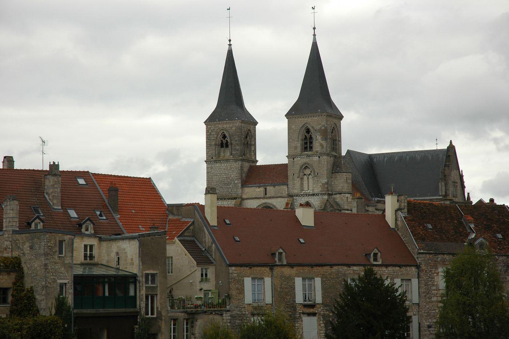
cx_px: 254
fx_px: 1483
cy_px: 170
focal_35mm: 105
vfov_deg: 13.0
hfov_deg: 19.5
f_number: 7.1
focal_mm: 70
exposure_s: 1/200
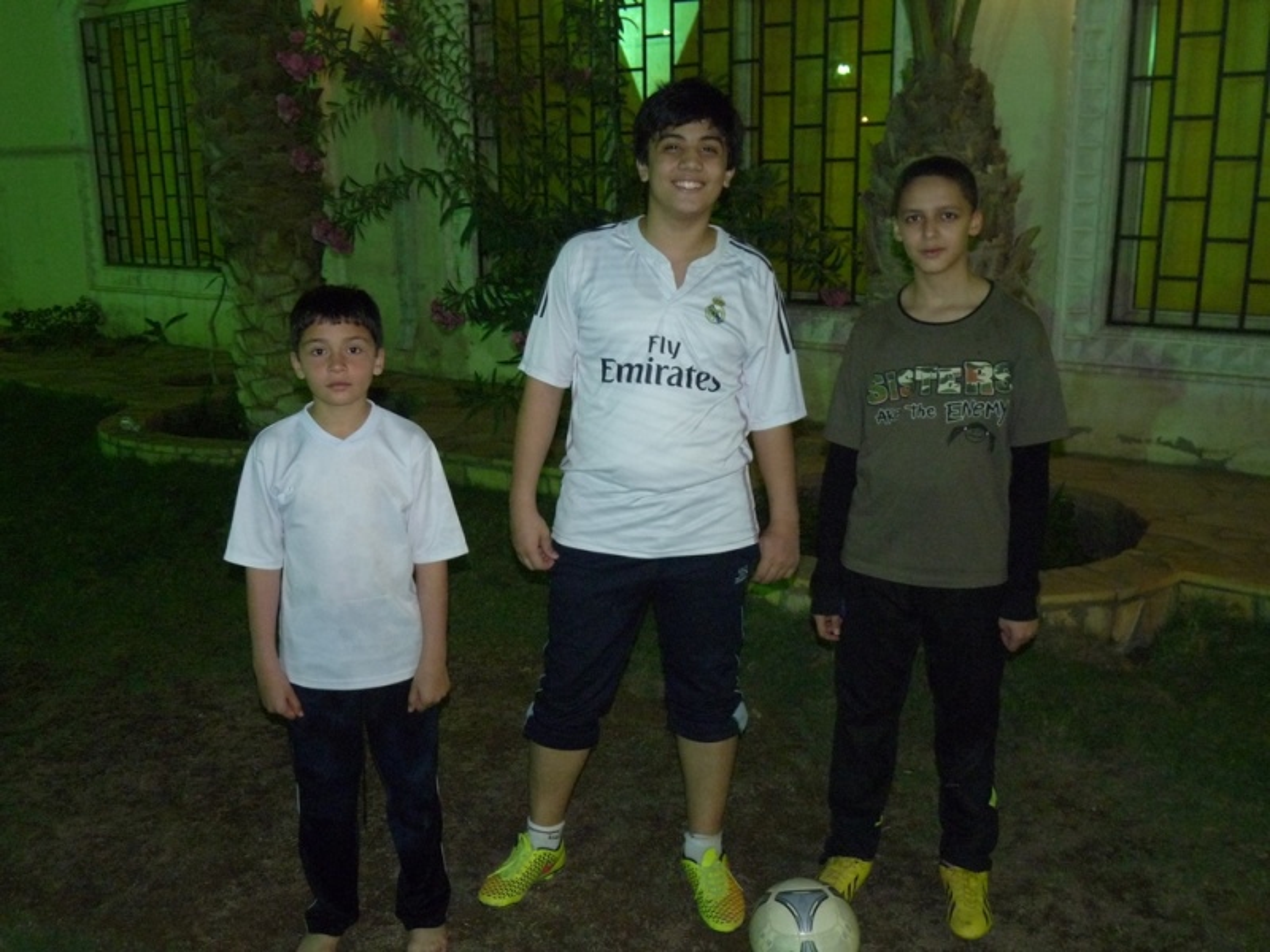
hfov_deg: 54.0
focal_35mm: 34
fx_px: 1247
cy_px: 476
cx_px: 635
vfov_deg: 41.8
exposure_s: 1/8
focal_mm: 6
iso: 400
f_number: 3
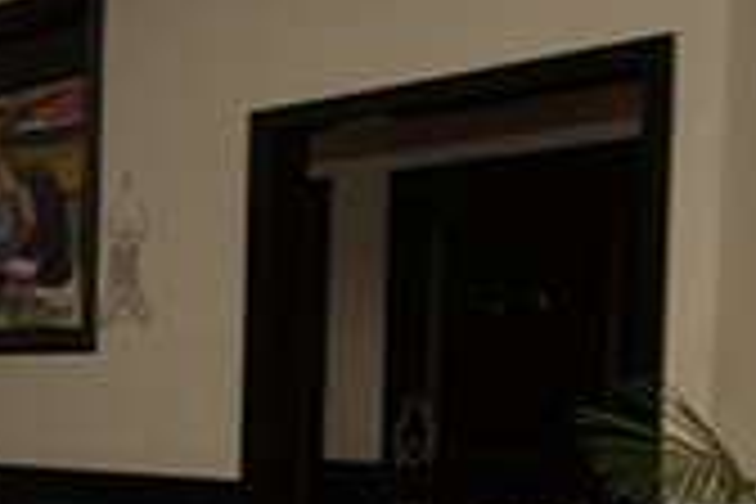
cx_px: -459
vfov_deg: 16.2
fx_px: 1743
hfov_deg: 20.1
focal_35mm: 83
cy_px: 466
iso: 1600
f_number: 4.5
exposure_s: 1/250
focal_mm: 24
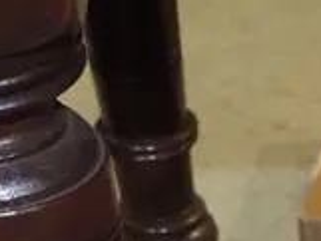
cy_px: 697
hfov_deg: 7.6
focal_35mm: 241
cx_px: 780
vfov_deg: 5.8
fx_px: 2237
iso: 2500
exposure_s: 1/60
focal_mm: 19
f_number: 5.6
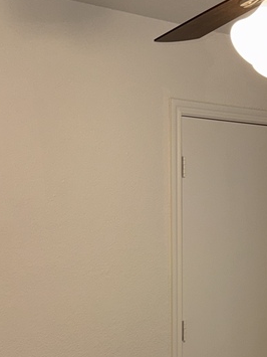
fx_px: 751
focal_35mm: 73
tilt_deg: -3.9
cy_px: 288
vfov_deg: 26.2
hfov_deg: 19.4
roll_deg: -1.1
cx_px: 285
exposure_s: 1/57
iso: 50
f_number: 1.78
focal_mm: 6.76
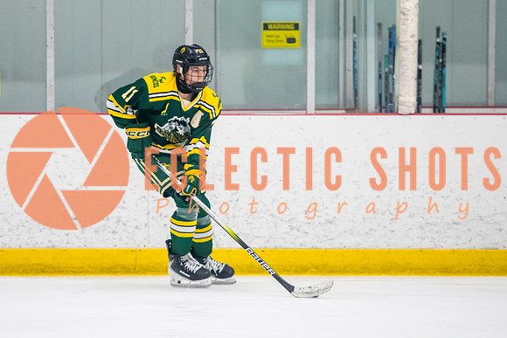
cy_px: 174
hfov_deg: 7.0
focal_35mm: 296
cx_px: 180
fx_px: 4167
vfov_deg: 4.6
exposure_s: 1/640
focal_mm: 180
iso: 2500
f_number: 3.2
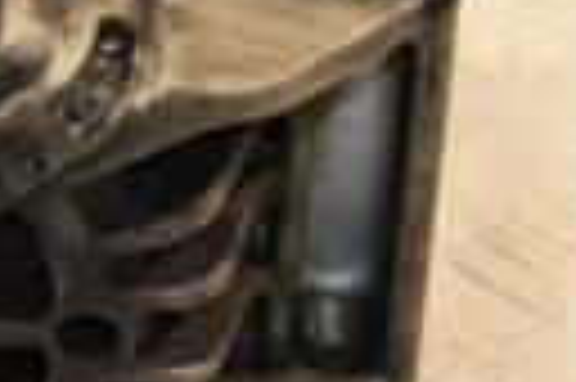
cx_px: -27
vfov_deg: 3.8
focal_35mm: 365
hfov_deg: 5.6
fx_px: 5833
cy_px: 45
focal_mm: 52
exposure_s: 1/160
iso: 800
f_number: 5
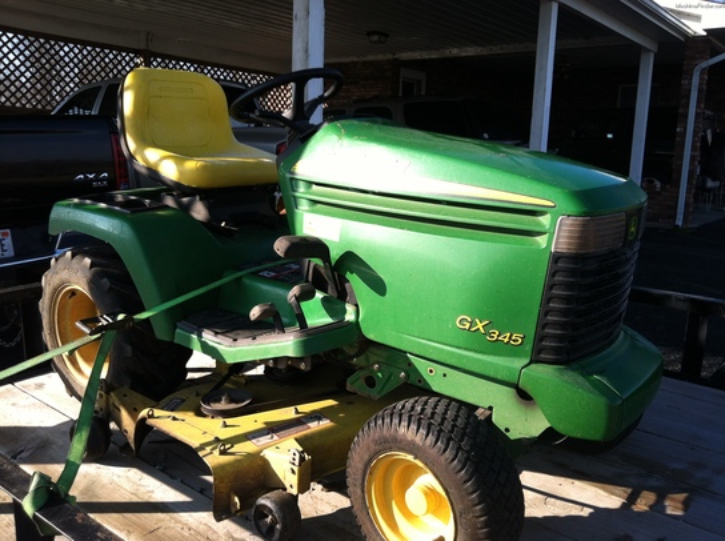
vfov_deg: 40.6
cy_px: 270
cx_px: 362
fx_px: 732
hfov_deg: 52.7
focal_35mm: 35
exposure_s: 1/469
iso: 80
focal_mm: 3.85
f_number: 2.8
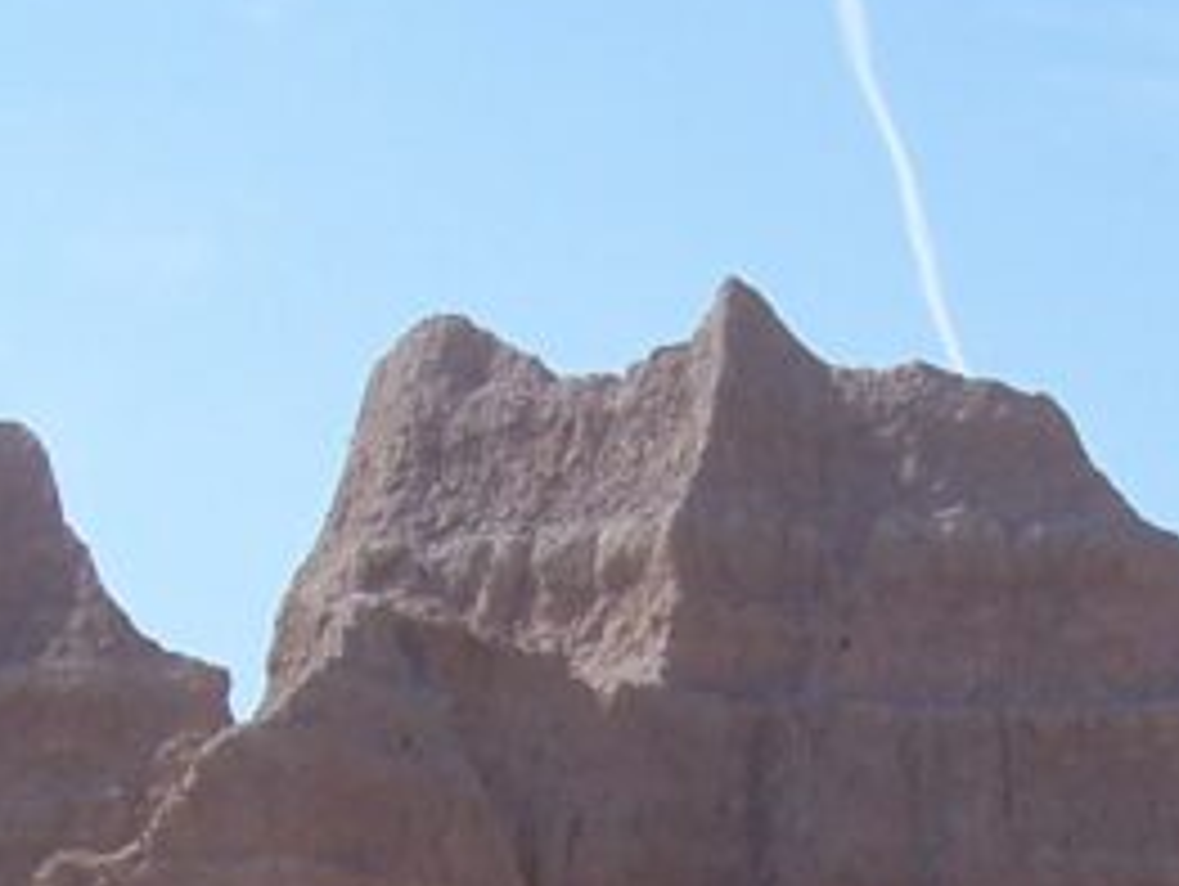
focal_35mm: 164
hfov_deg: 12.0
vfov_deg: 8.9
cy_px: 1232
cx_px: 819
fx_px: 5591
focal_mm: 7
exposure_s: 1/500
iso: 80
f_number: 5.6
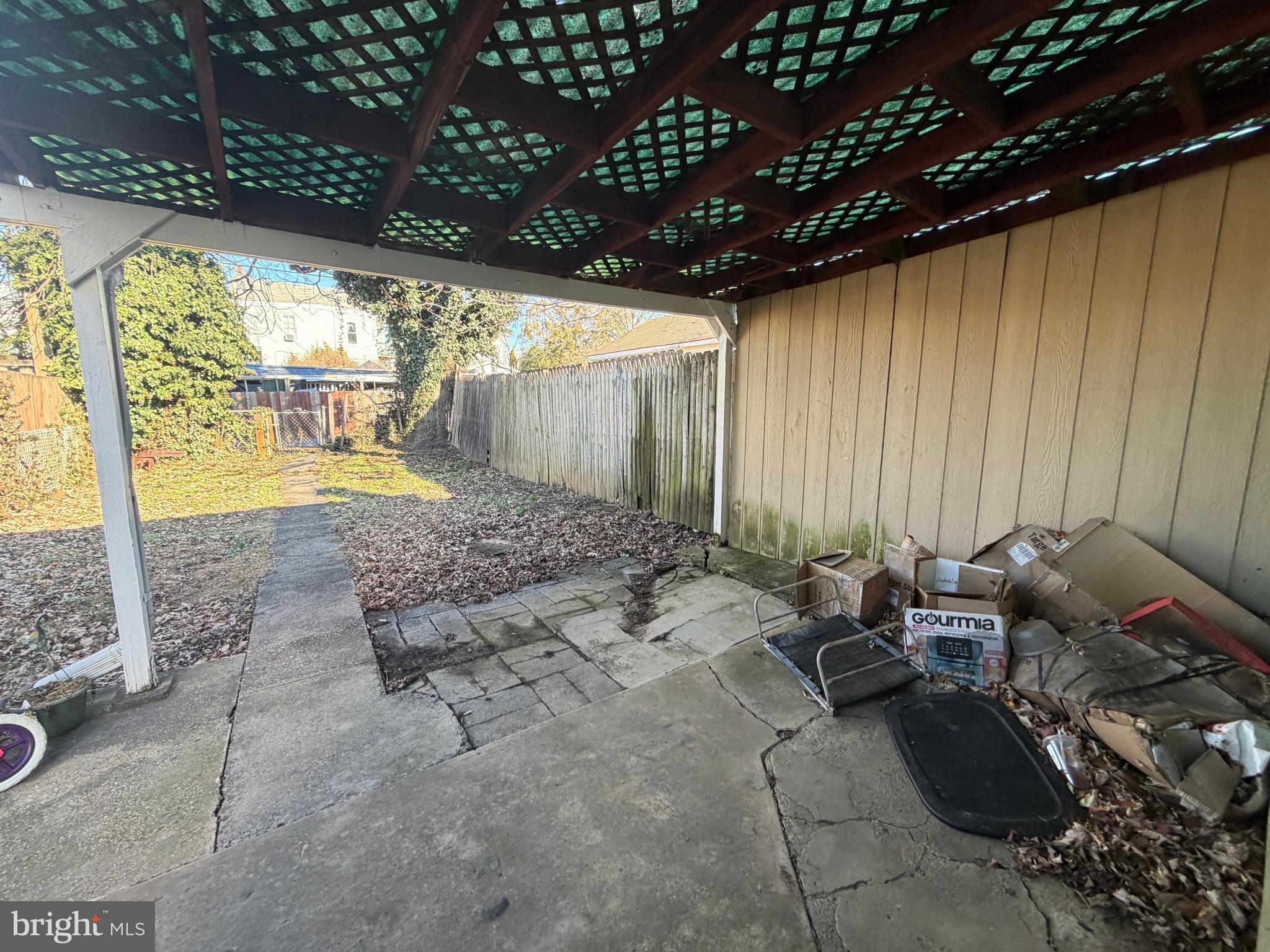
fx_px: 514
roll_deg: -0.3
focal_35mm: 14
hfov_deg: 102.1
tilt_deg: -8.3
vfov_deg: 85.7
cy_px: 476
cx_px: 635
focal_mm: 2.22
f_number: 2.2
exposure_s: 1/121
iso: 100
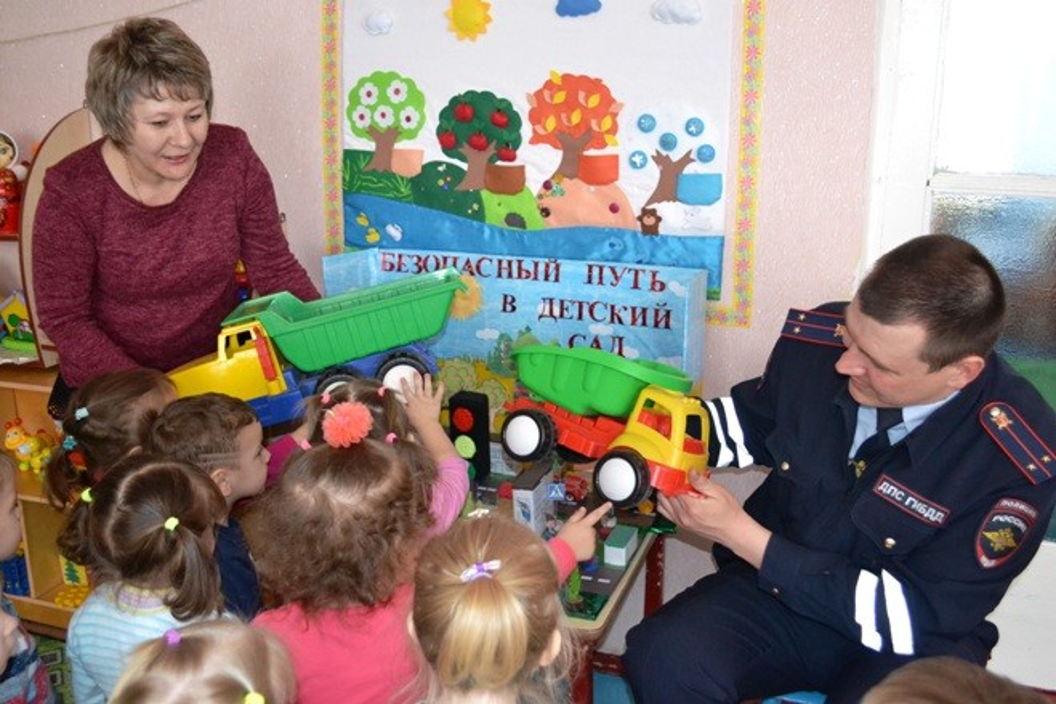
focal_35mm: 33
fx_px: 968
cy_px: 352
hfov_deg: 57.2
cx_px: 528
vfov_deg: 39.9
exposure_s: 1/60
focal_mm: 22
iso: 2500
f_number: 4
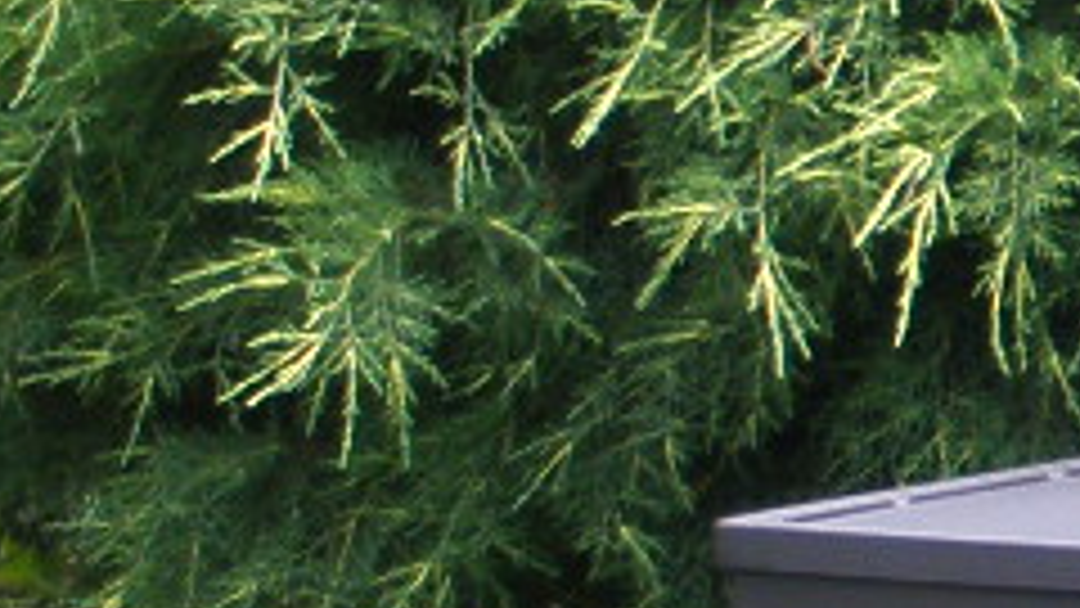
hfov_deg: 7.7
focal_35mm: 262
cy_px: 59
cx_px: 2583
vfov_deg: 4.6
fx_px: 7503
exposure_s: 1/60
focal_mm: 6.3
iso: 80
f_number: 3.5
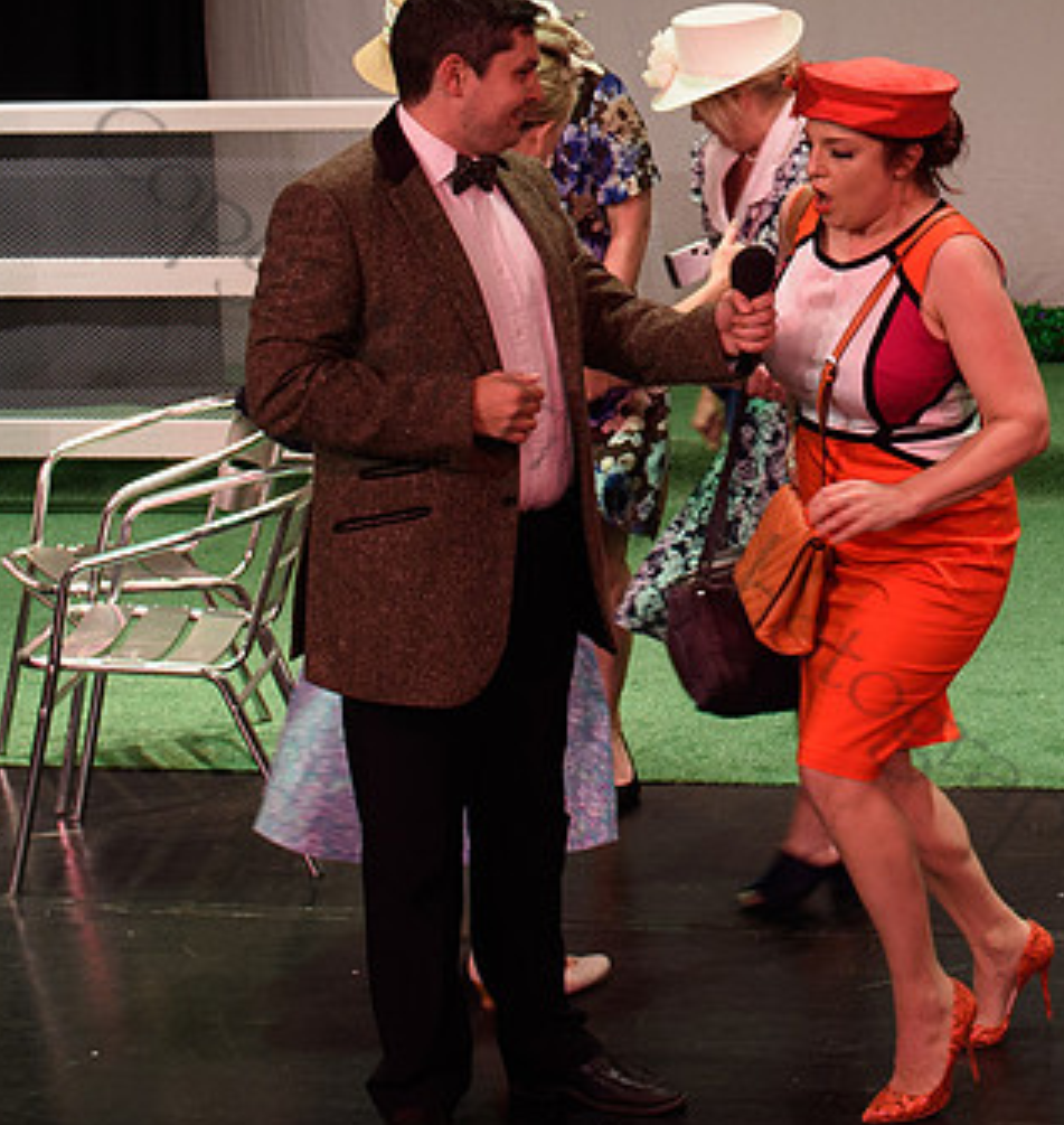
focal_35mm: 107
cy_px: -42
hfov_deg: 15.6
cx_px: 969
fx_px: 3828
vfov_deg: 16.3
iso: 800
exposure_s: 1/80
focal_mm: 32
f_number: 4.5
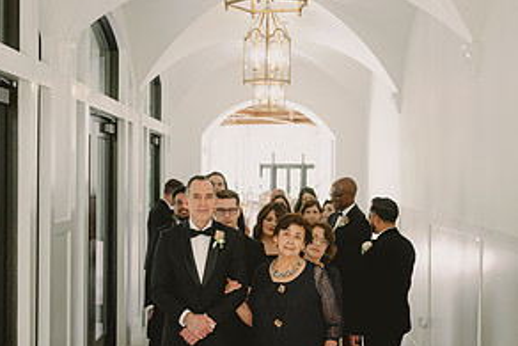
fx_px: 821
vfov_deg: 23.8
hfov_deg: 35.0
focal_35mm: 57
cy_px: 172
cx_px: 255
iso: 1250
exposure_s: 1/250
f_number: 2.8
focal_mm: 37
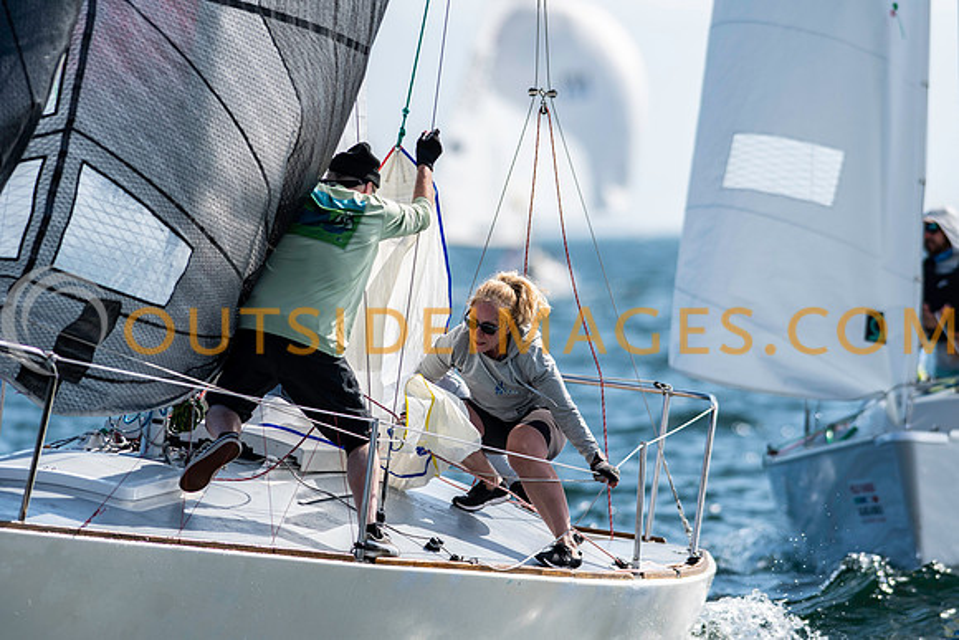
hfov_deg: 4.6
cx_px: 480
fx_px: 11990
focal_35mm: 450
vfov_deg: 3.1
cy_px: 320
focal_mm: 300
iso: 200
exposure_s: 1/2500
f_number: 5
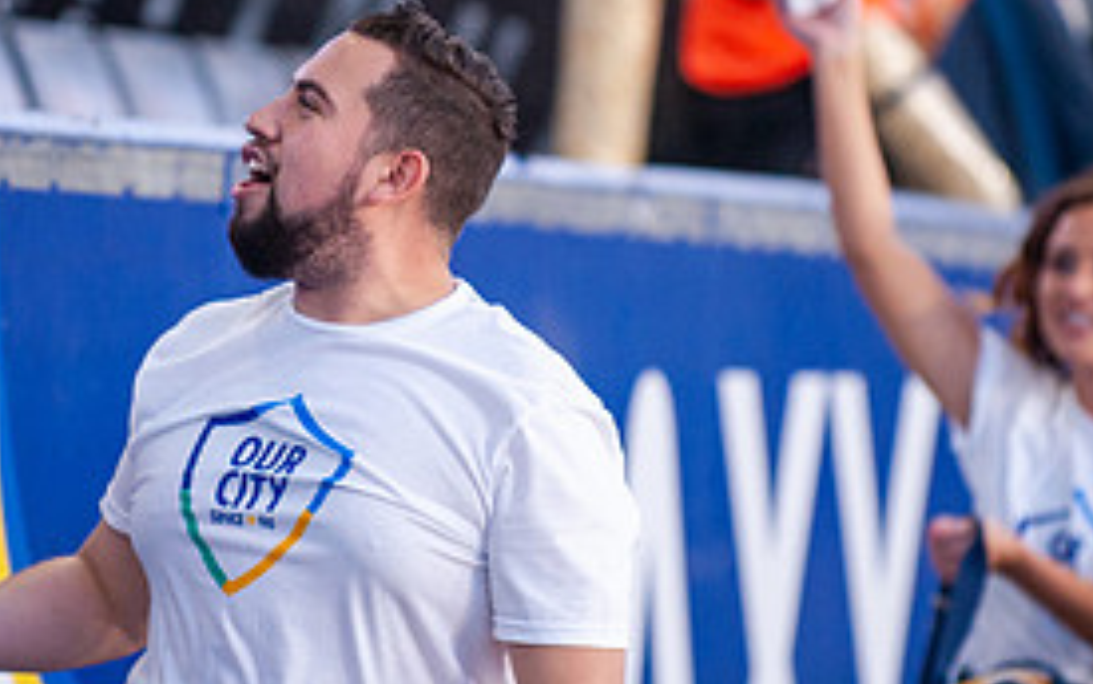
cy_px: 265
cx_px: 422
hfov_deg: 4.4
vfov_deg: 2.8
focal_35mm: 473
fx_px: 14093
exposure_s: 1/640
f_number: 2.8
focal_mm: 200
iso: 1600
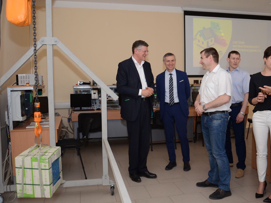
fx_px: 270
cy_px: 102
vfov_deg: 41.2
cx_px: 143
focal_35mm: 35
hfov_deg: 53.2
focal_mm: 21
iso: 800
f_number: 3.8
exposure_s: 1/250
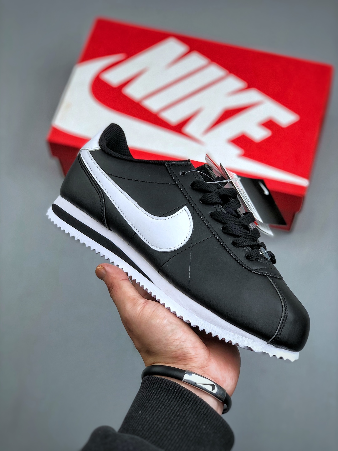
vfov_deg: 33.8
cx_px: 169
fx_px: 742
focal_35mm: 57
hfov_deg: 25.7
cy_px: 226
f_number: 2.8
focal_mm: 6.6
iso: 20
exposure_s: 1/50
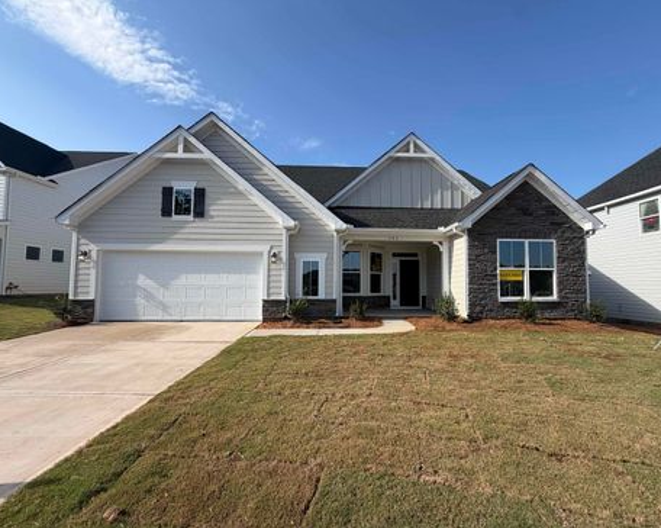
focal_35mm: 15
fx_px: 293
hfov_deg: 96.7
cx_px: 351
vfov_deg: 84.0
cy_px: 269
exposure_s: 1/770
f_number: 2.2
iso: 25
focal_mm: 2.22
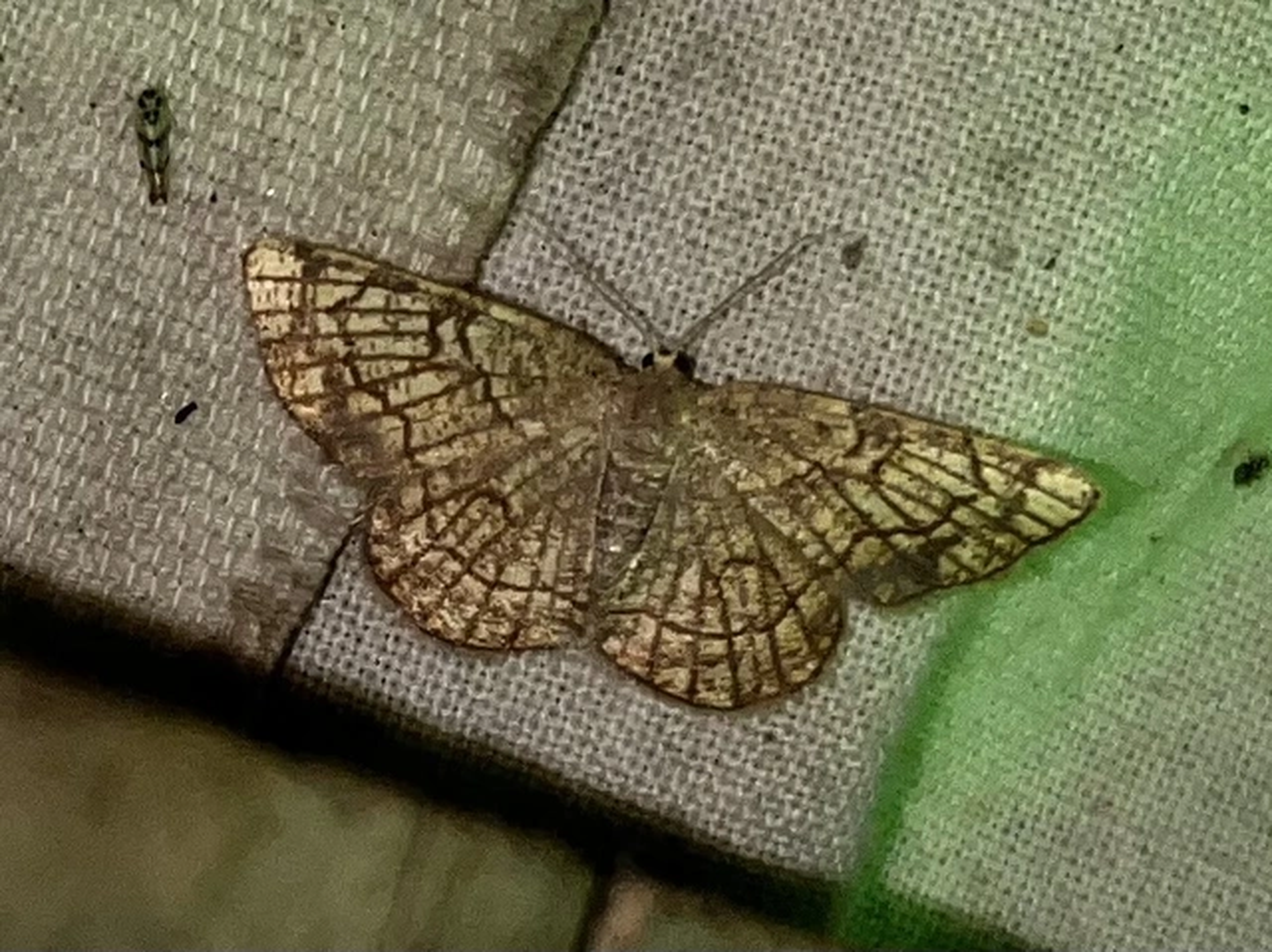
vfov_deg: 53.0
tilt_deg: -81.7
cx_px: 636
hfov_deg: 67.3
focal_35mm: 26
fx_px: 955
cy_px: 476
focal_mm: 5.1
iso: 32
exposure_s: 1/82
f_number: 1.6
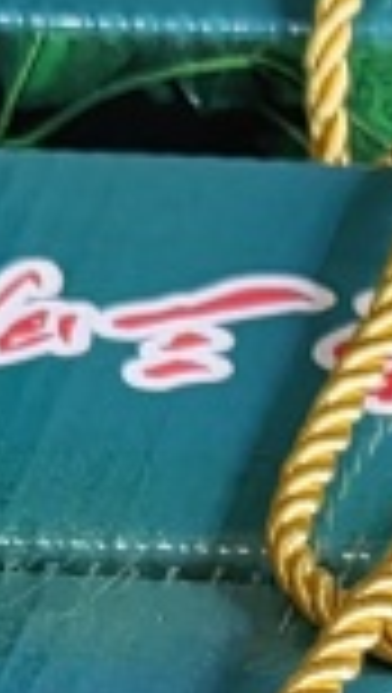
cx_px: 820
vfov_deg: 9.8
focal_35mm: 204
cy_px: 1406
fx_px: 3757
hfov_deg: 5.8
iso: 160
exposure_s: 1/100
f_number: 1.9
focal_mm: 5.52
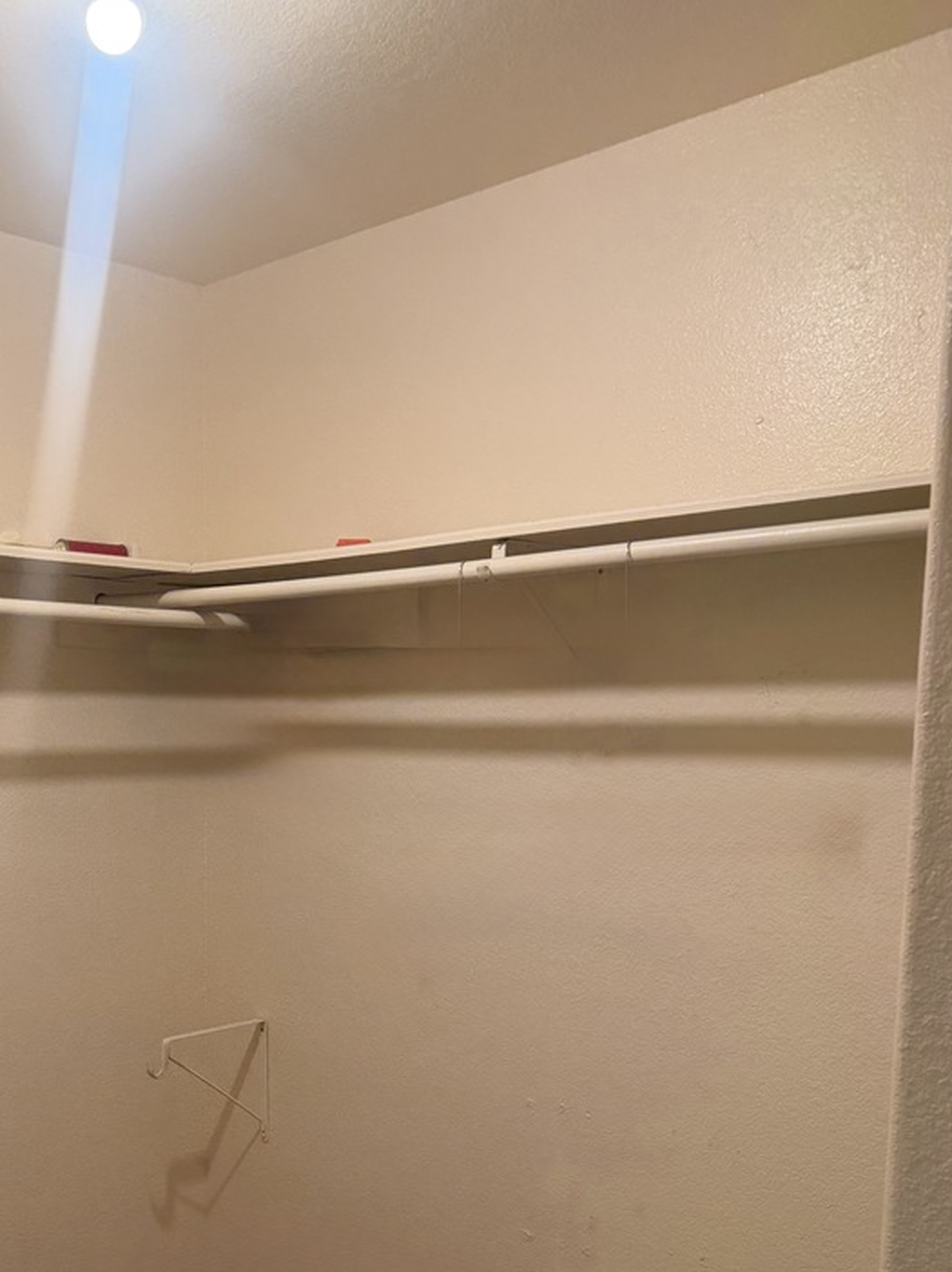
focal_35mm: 37
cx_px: 241
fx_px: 1358
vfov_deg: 49.1
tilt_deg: -7.2
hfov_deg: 37.7
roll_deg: -0.3
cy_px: 873
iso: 250
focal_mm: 6.76
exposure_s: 1/60
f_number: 1.78
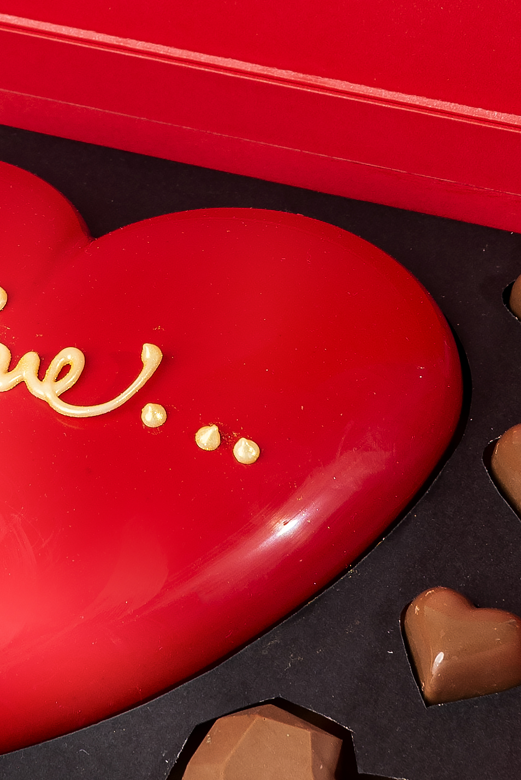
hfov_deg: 8.6
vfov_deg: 12.6
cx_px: 70
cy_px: -131
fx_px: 3470
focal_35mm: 160
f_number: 8
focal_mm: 38
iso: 100
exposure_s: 1/125
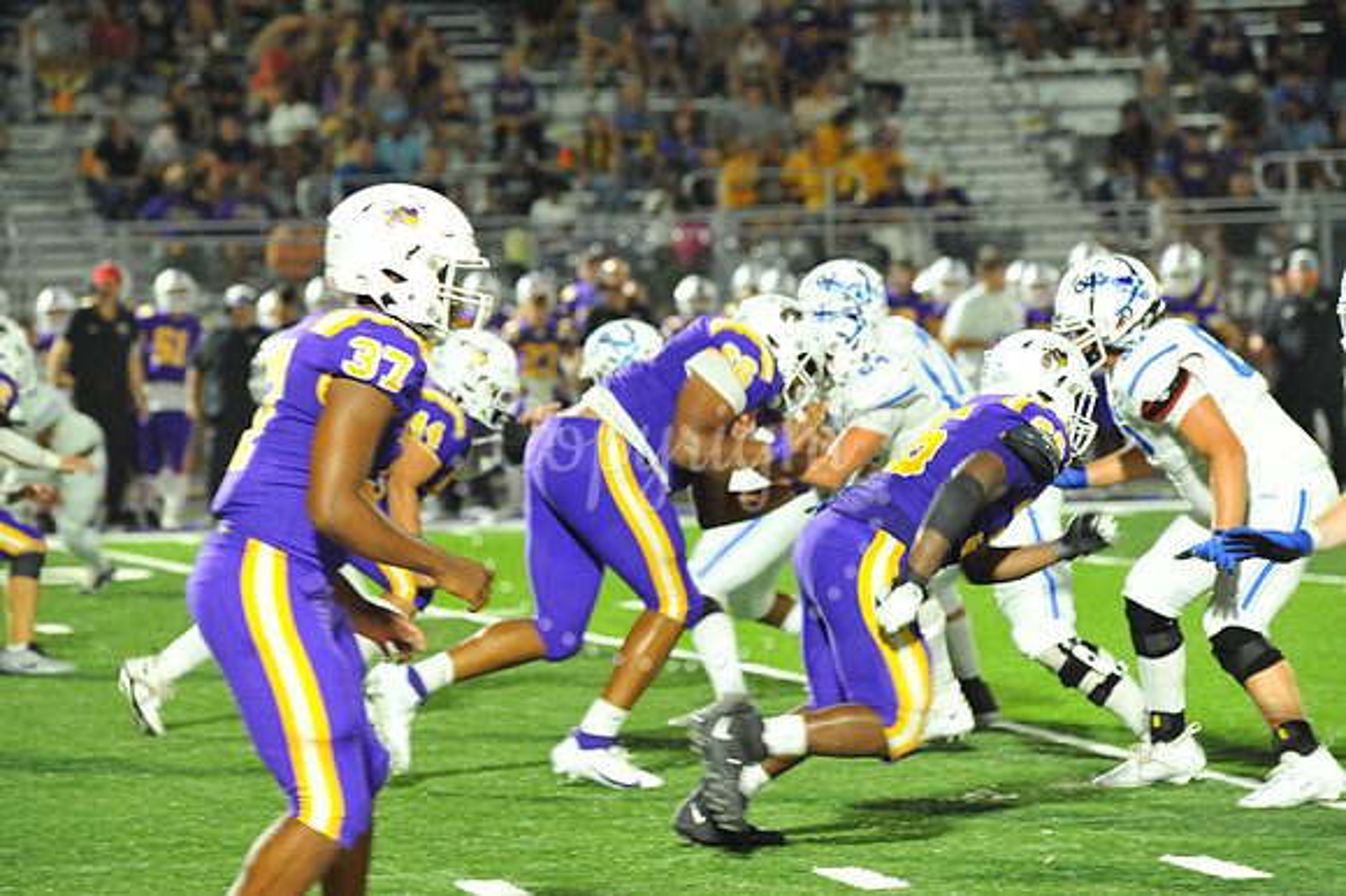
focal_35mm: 200
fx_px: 7473
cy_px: 448
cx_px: 673
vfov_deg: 6.9
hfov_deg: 10.3
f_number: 5.6
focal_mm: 200
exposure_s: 1/160
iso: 4000
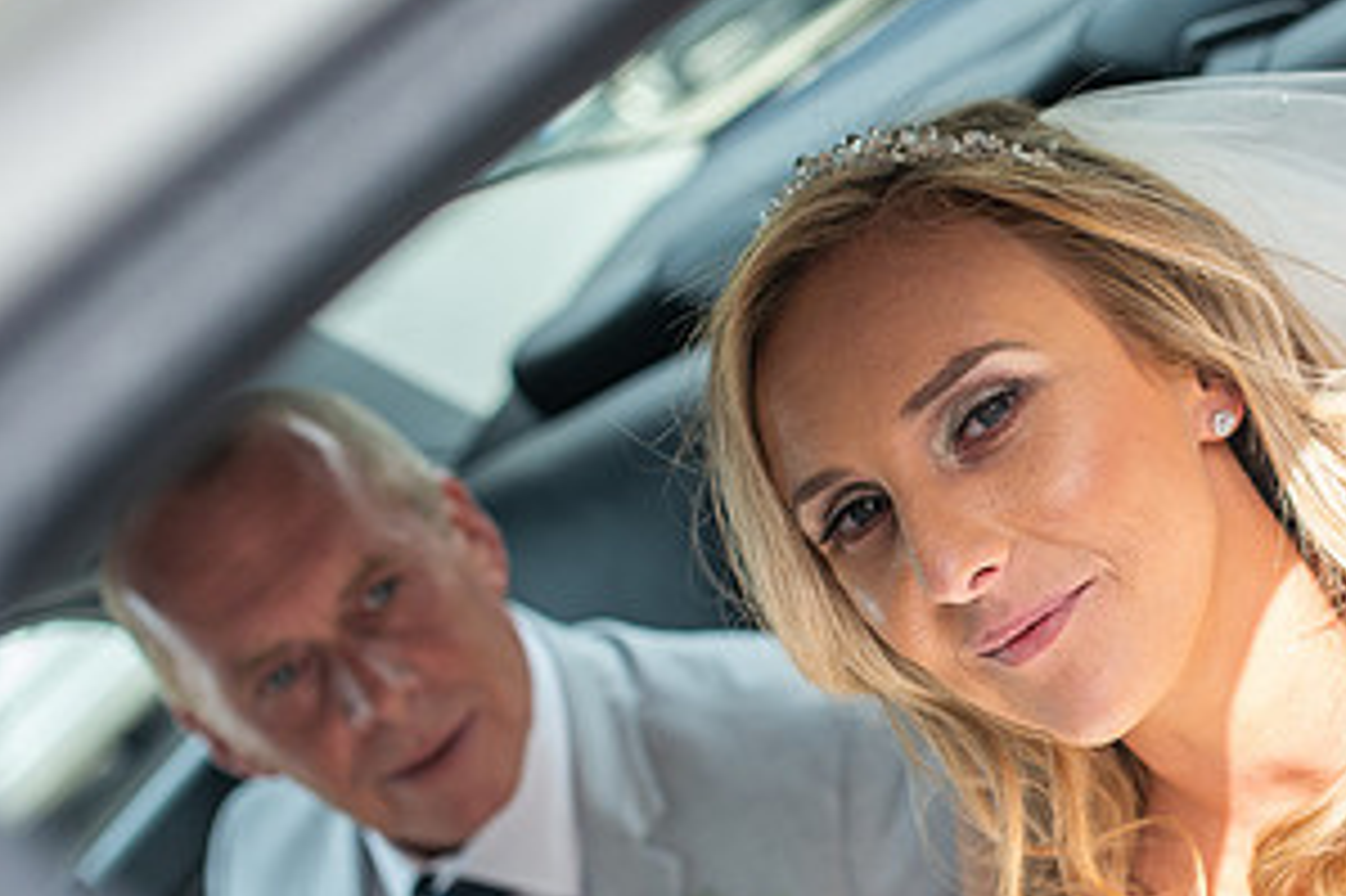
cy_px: 554
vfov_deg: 20.0
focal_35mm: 68
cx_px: 1008
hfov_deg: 29.2
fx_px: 2541
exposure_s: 1/500
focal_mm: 35
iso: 100
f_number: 2.8
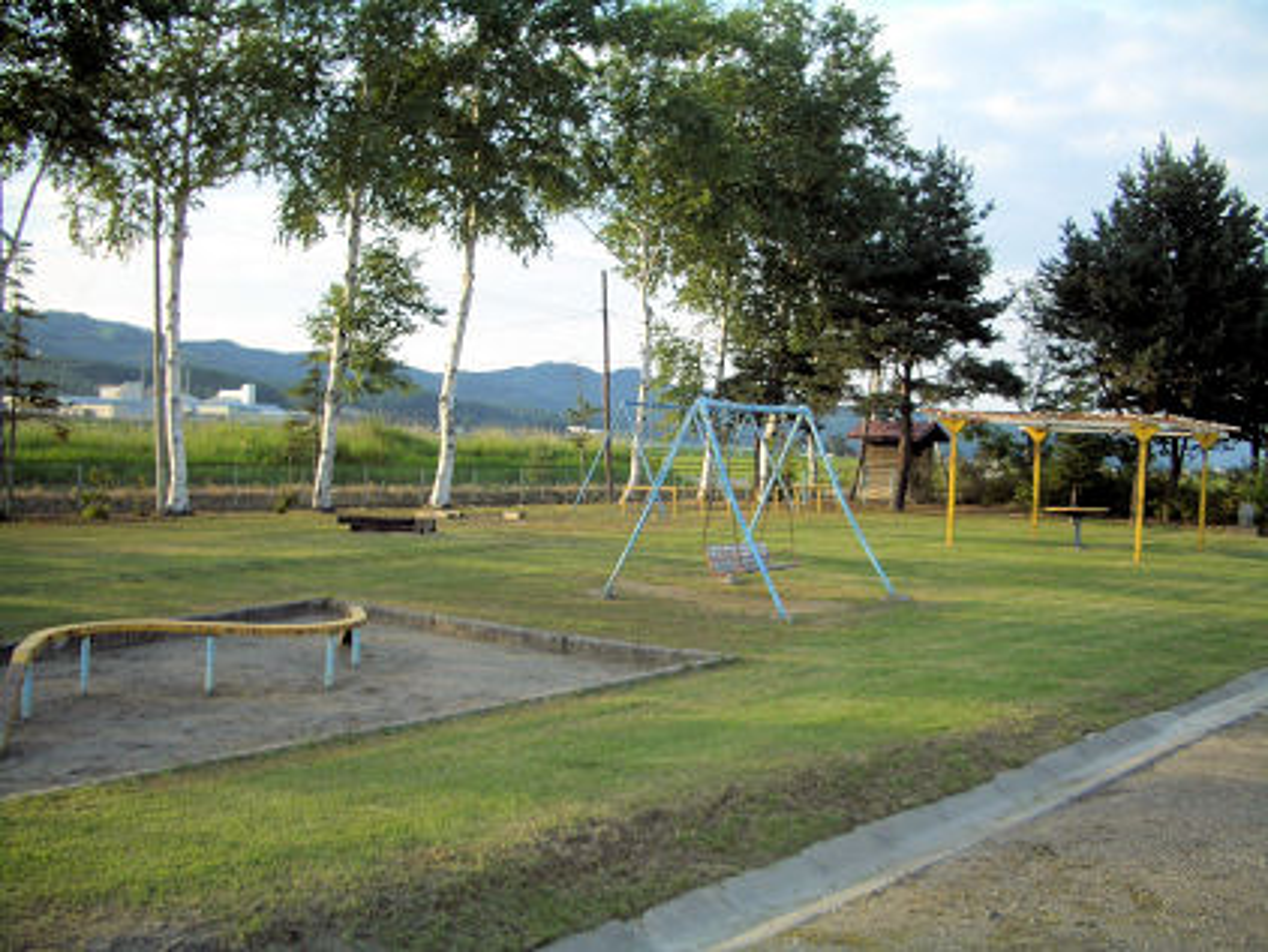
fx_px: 1283
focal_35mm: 35
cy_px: 476
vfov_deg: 40.7
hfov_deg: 52.6
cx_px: 634
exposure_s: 1/250
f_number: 2.6
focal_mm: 5.8
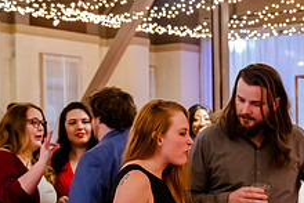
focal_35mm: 97
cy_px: 160
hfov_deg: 20.7
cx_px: 248
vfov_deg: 14.1
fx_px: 820
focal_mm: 32
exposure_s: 1/40
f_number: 2.8
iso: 4000
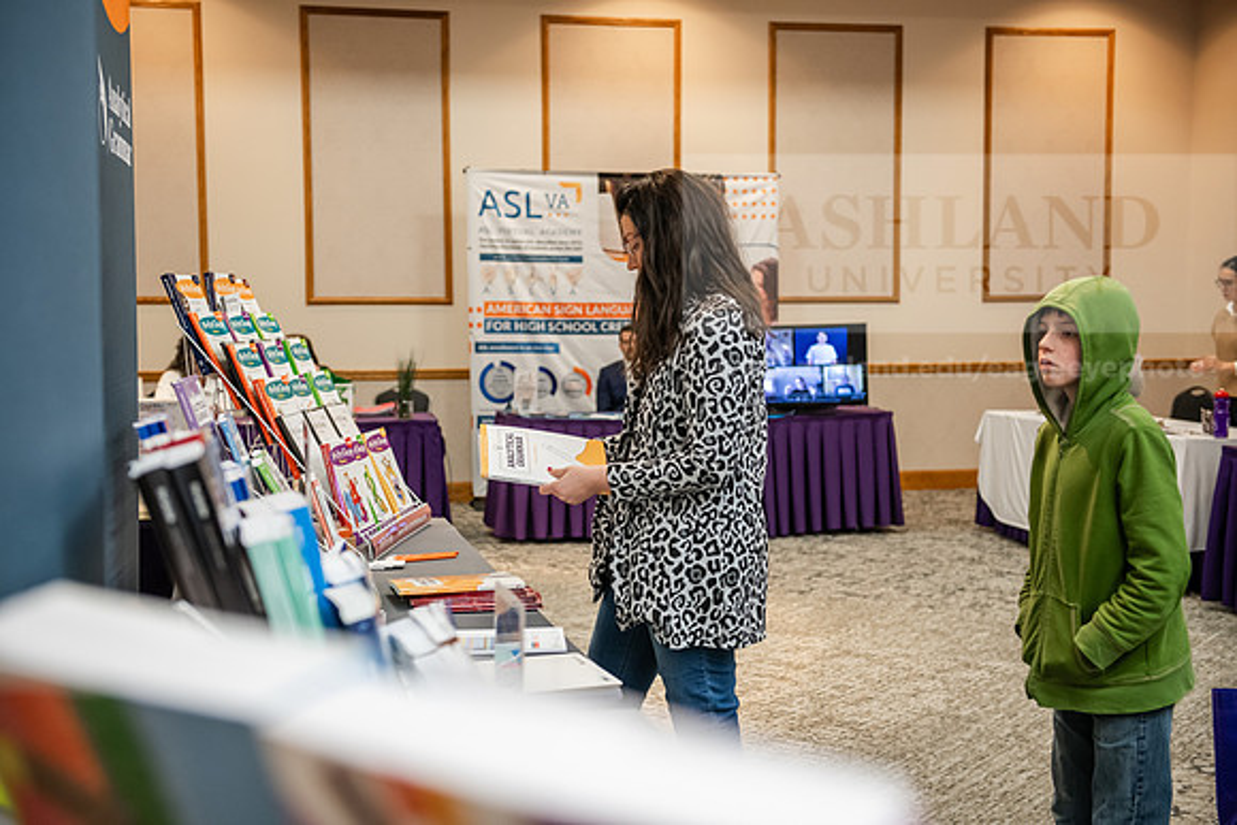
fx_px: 1718
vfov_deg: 27.0
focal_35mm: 50
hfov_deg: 39.6
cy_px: 412
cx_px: 618
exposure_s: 1/125
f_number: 3.2
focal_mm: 50
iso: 2000
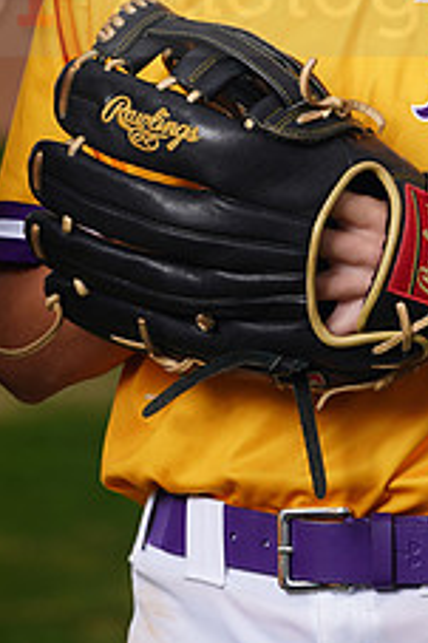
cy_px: -34
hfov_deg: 2.5
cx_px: 316
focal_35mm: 557
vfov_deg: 3.7
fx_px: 9948
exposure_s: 1/250
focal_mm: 218
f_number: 8
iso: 100
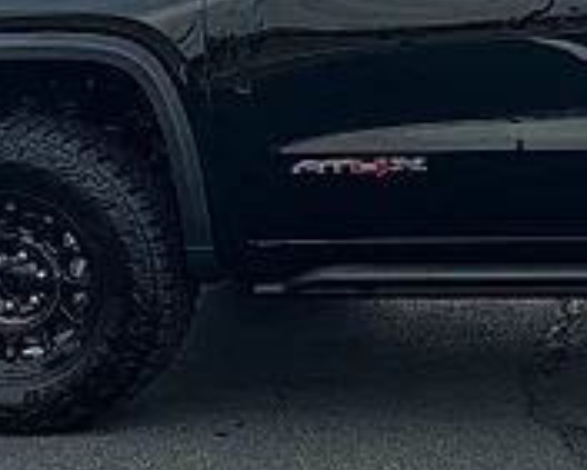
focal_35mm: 93
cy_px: 22
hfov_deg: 18.7
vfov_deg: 16.3
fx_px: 1617
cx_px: 820
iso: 80
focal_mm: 6.86
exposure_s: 1/4545
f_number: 1.78
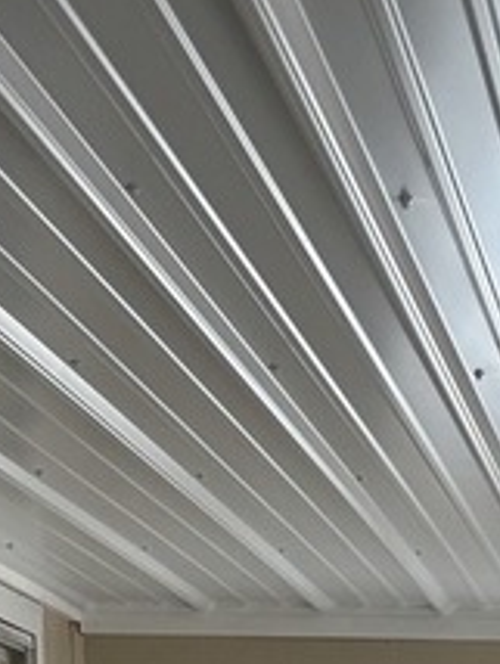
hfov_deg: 11.1
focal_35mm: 131
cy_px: 1418
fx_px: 2518
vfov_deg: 12.7
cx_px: 618
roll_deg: +1.1
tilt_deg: -10.4
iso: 125
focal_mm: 5.96
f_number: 1.6
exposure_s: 1/229
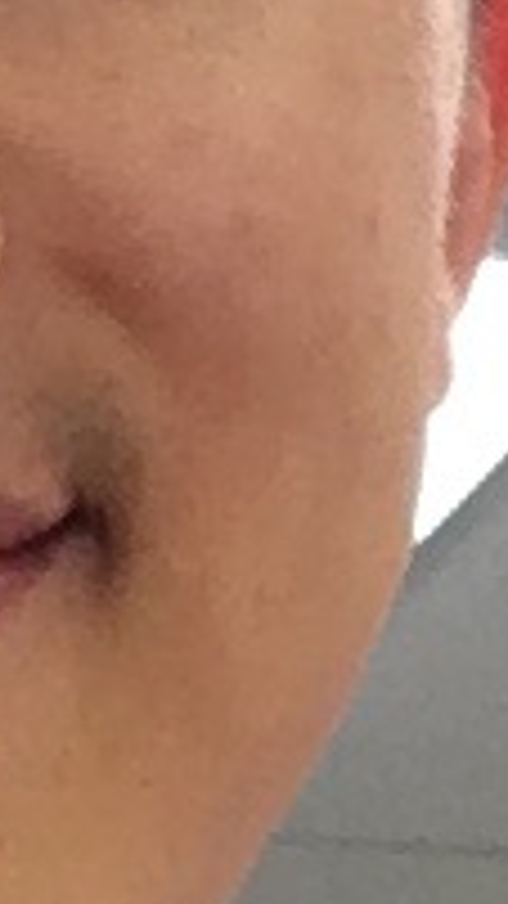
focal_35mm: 215
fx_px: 5151
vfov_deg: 9.9
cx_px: -207
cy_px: 935
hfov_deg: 5.6
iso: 160
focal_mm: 2.15
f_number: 2.4
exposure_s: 1/30
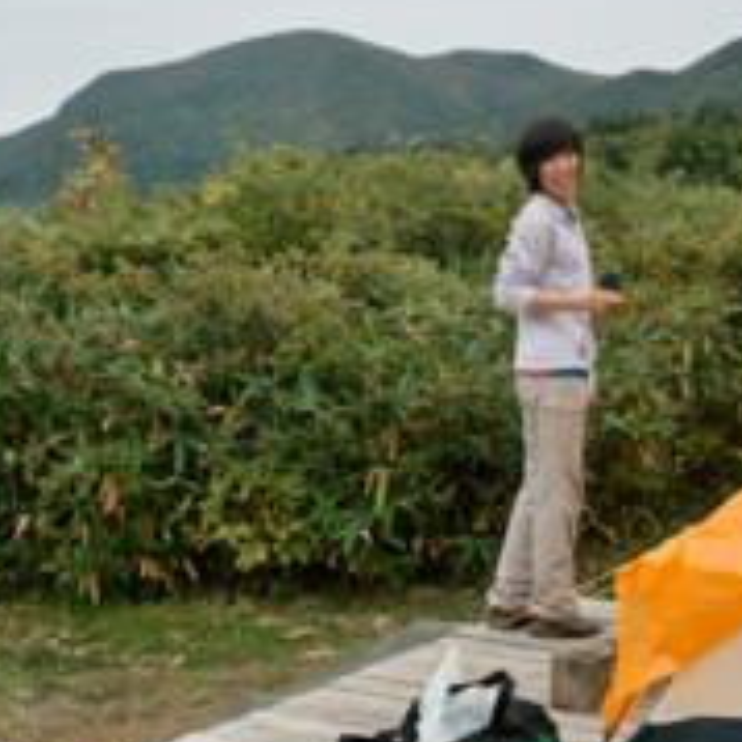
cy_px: 495
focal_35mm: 78
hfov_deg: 22.1
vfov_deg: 22.1
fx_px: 1892
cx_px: 240
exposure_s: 1/320
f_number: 2.8
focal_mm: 24.2
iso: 100
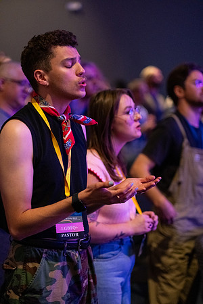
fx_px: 710
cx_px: 102
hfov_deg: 16.3
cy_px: 152
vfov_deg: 24.2
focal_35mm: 84
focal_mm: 56
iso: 4000
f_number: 1.6
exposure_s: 1/80
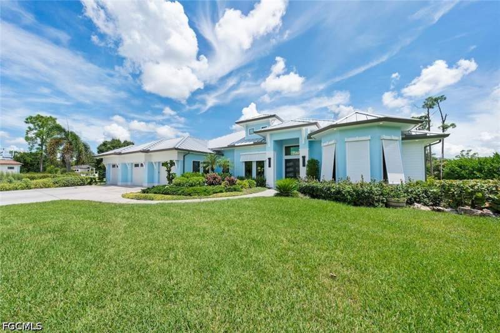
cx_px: 250
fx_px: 167
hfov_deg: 112.6
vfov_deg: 90.0
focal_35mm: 12
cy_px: 166
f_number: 11
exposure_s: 1/160
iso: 400
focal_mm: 12
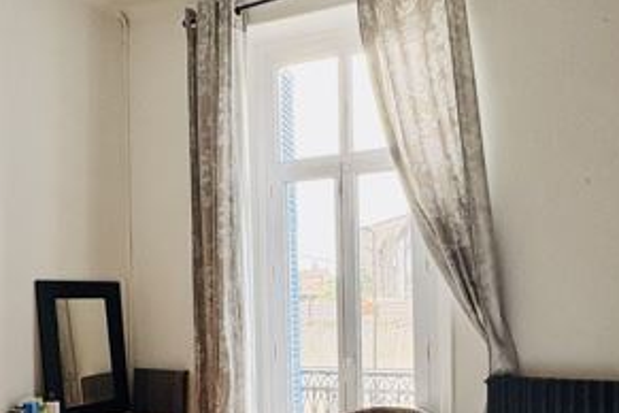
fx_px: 688
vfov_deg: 32.6
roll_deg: +0.8
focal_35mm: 40
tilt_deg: -1.4
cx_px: 338
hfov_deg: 48.4
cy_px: 326
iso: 125
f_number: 2.2
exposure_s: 1/99
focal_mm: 2.22
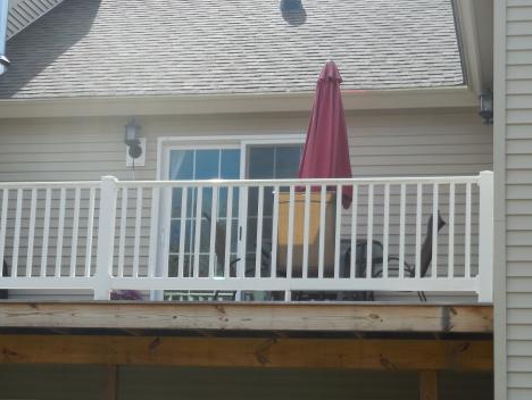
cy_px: 228
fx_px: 1354
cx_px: 256
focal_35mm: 88
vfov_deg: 16.8
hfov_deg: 22.2
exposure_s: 1/500
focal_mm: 12.6
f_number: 4.4
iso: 125
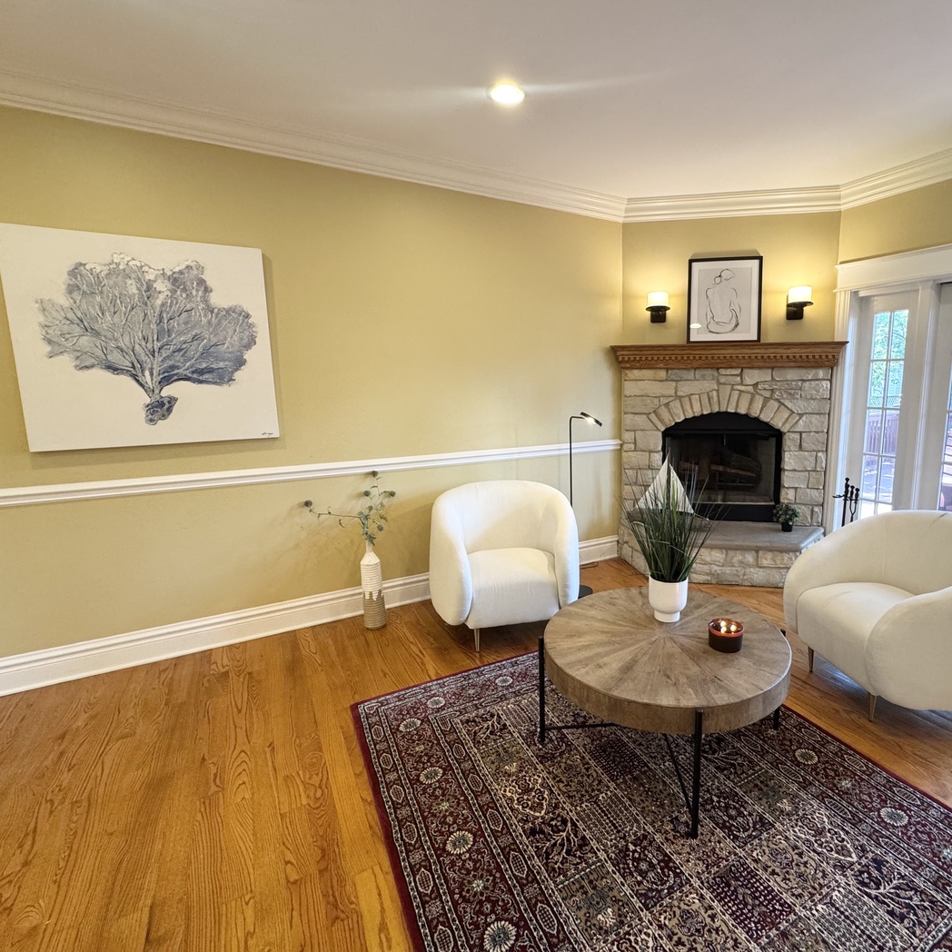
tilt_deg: -8.6
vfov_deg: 83.9
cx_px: 578
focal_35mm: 17
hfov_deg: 82.8
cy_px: 462
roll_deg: -0.1
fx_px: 529
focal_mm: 2.22
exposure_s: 1/60
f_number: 2.2
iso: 200
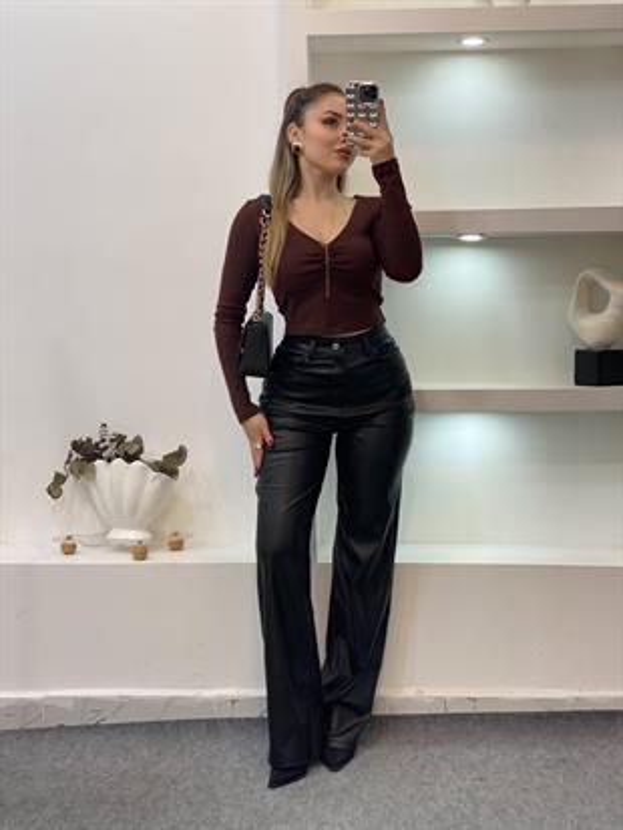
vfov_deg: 36.8
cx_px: 312
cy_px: 415
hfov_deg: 28.0
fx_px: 1247
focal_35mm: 52
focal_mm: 6
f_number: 2
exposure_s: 1/100
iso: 80
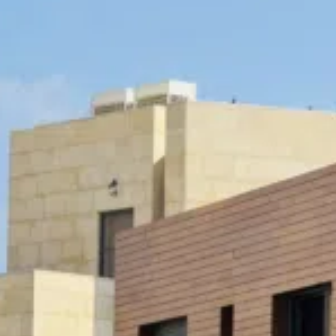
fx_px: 3130
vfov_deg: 6.1
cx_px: 246
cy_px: 408
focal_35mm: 285
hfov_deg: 6.1
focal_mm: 15.66
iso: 50
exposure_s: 1/1018
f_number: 2.8
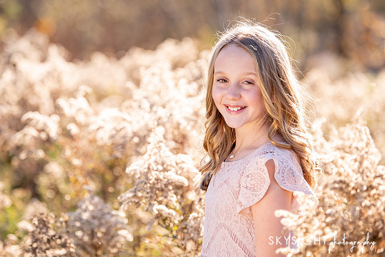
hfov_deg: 11.6
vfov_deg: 7.8
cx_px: 177
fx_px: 1891
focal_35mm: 177
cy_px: 140
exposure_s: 1/2000
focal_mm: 145
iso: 640
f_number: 2.8
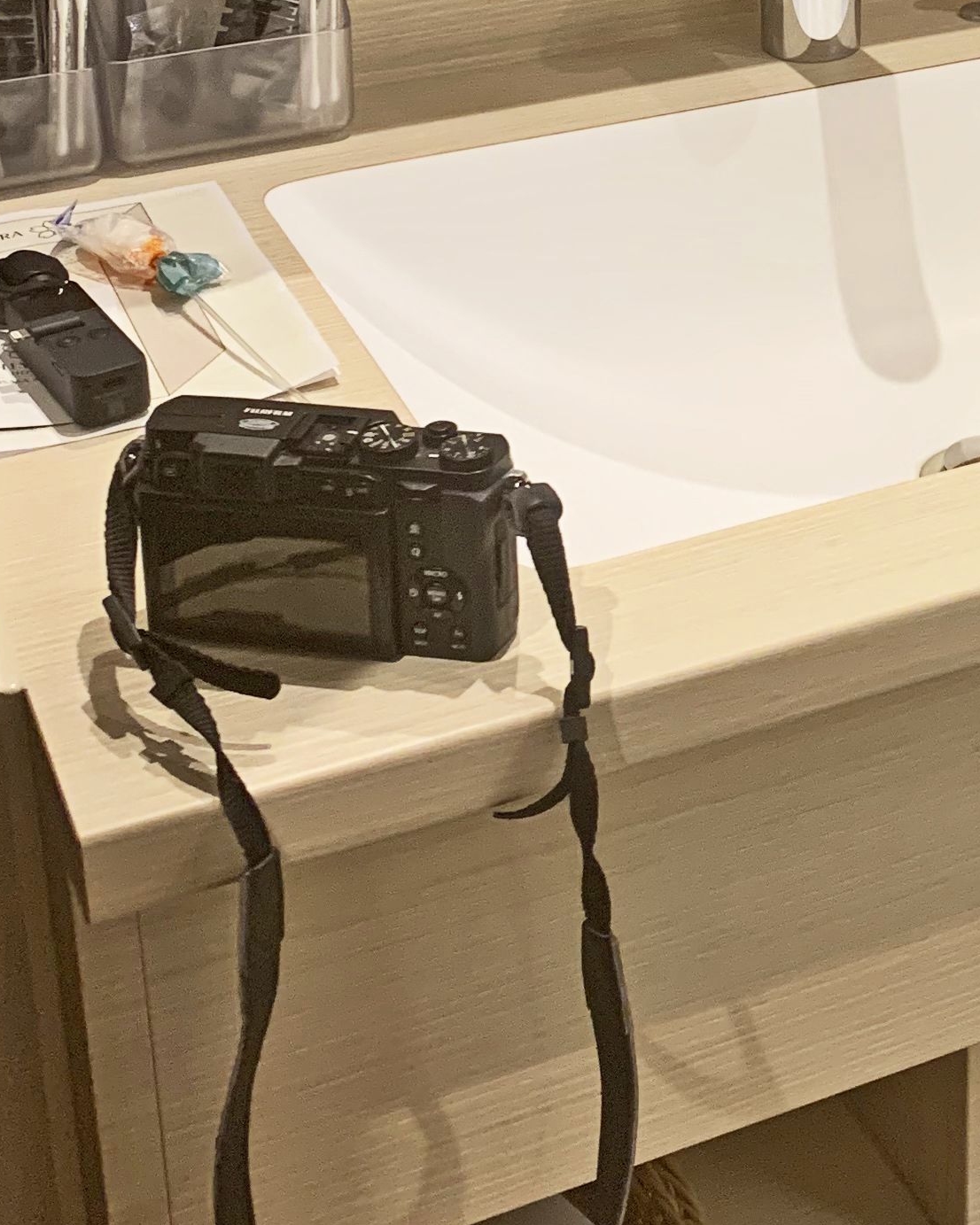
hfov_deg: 20.1
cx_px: 961
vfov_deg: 24.6
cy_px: 8
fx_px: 2683
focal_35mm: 74
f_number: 1.8
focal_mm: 4.25
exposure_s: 1/60
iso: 160
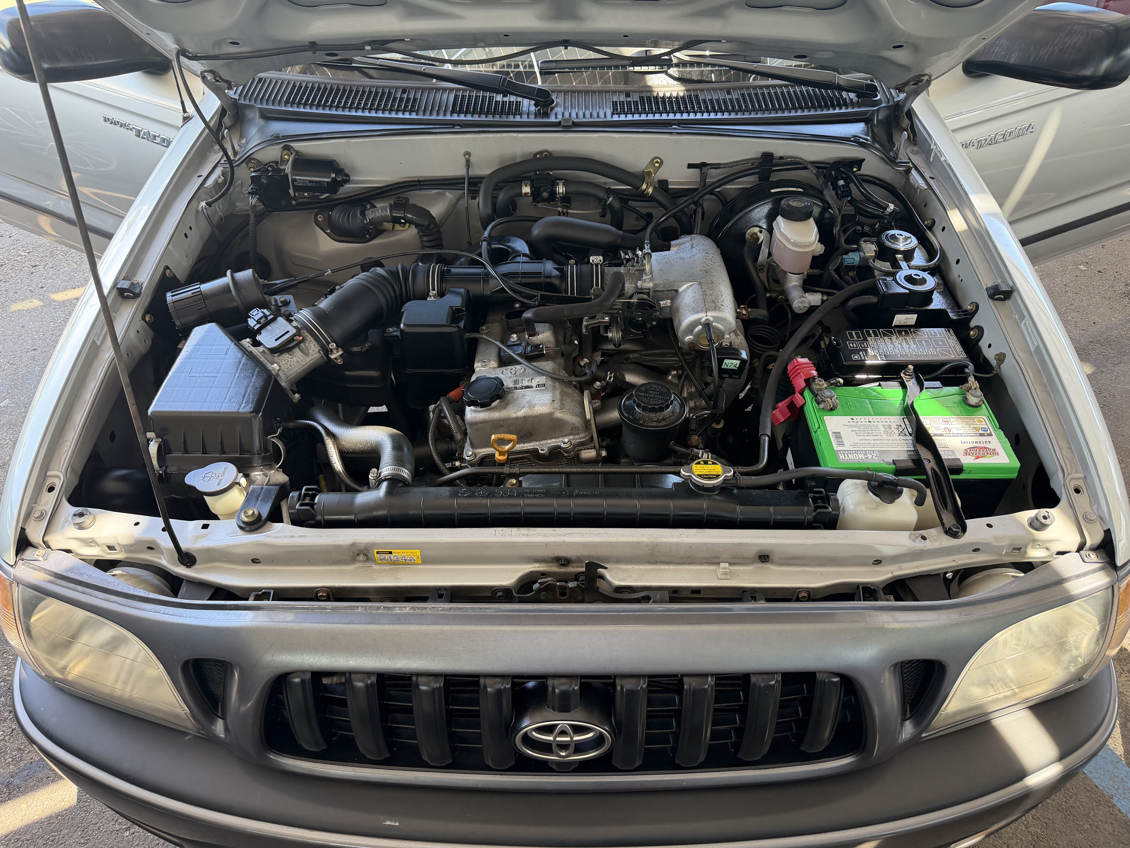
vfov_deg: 56.8
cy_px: 424
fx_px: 783
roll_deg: +0.8
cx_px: 565
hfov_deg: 71.6
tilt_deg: -42.7
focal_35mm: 24
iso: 200
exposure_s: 1/179
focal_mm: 6.76
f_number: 1.78
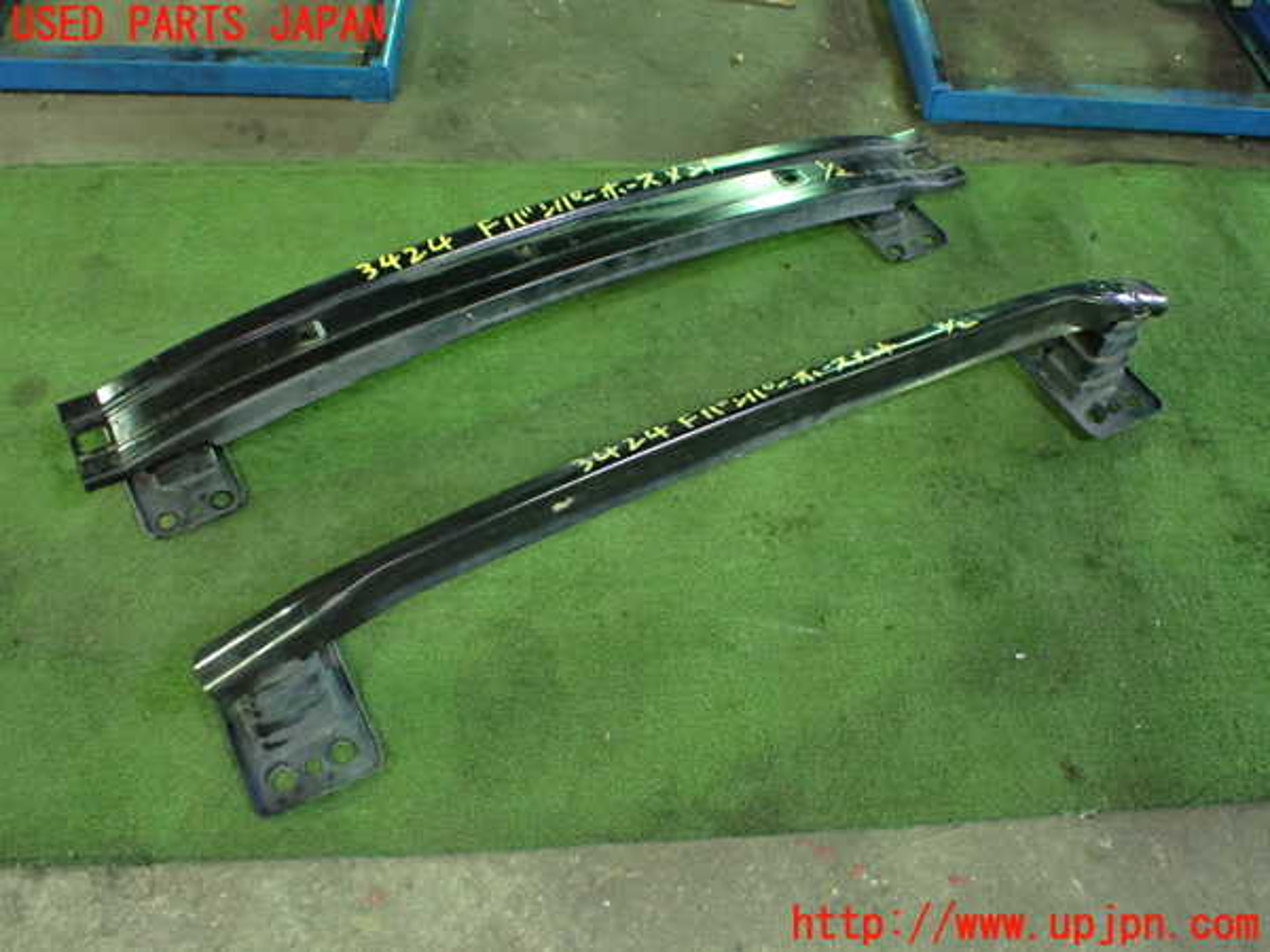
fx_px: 1101
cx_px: 635
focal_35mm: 30
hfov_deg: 60.0
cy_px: 476
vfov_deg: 46.8
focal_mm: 5.4
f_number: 2.3
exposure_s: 1/50
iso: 800
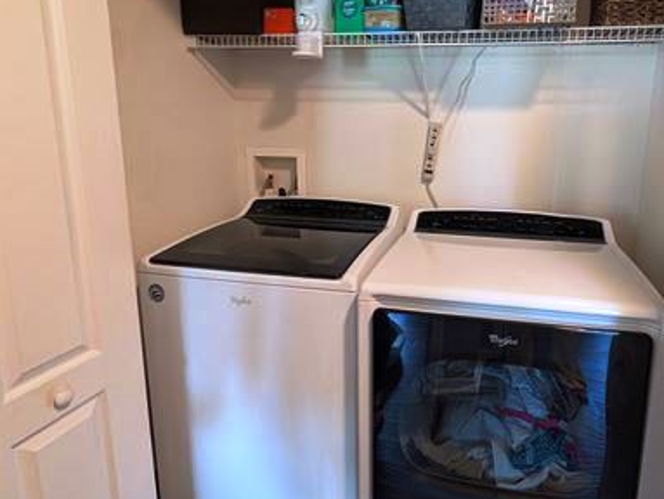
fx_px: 384
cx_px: 413
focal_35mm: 20
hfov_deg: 80.3
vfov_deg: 65.7
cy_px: 213
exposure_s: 1/60
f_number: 1.7
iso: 285
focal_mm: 2.02
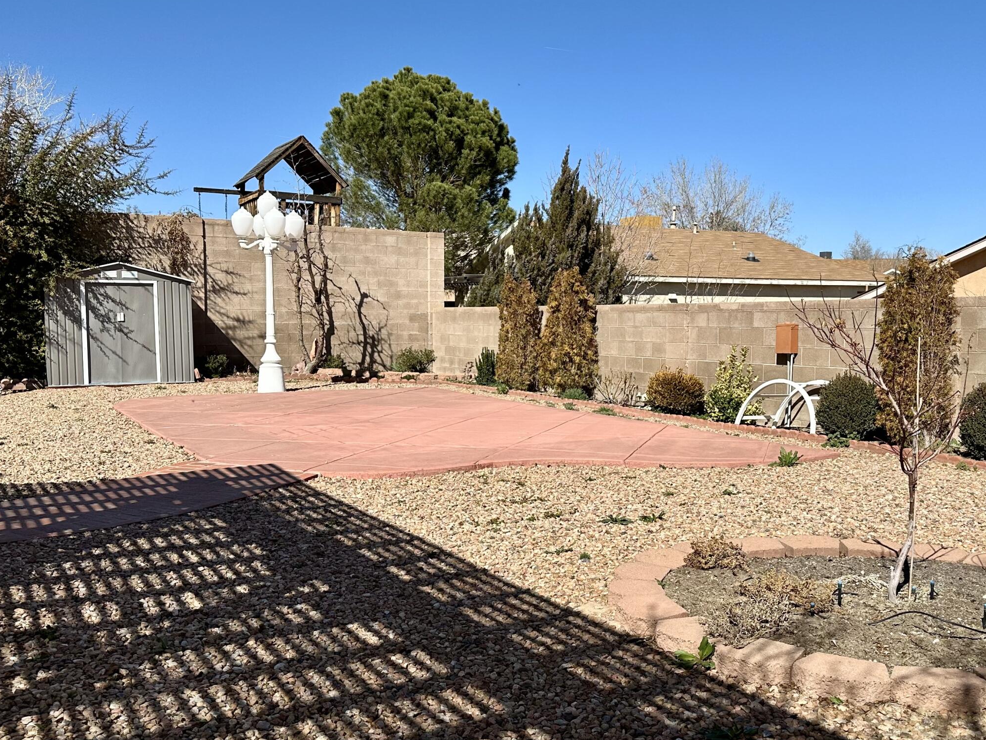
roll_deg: -0.2
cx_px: 579
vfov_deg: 39.6
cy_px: 391
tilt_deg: -4.7
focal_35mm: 36
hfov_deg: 51.1
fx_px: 1025
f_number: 1.78
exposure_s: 1/5848
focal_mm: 6.86
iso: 80
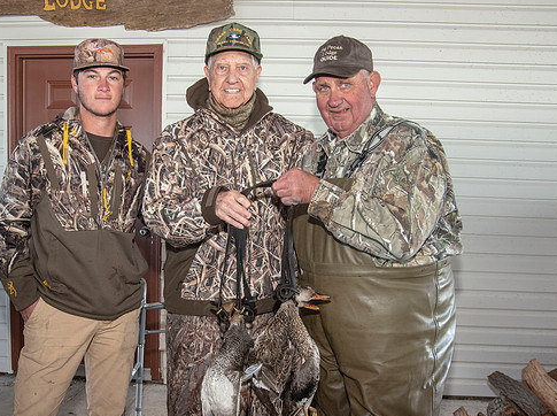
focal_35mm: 35
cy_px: 268
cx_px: 261
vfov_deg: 40.2
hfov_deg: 52.7
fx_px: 562
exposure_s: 1/125
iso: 1250
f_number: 5.6
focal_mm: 24
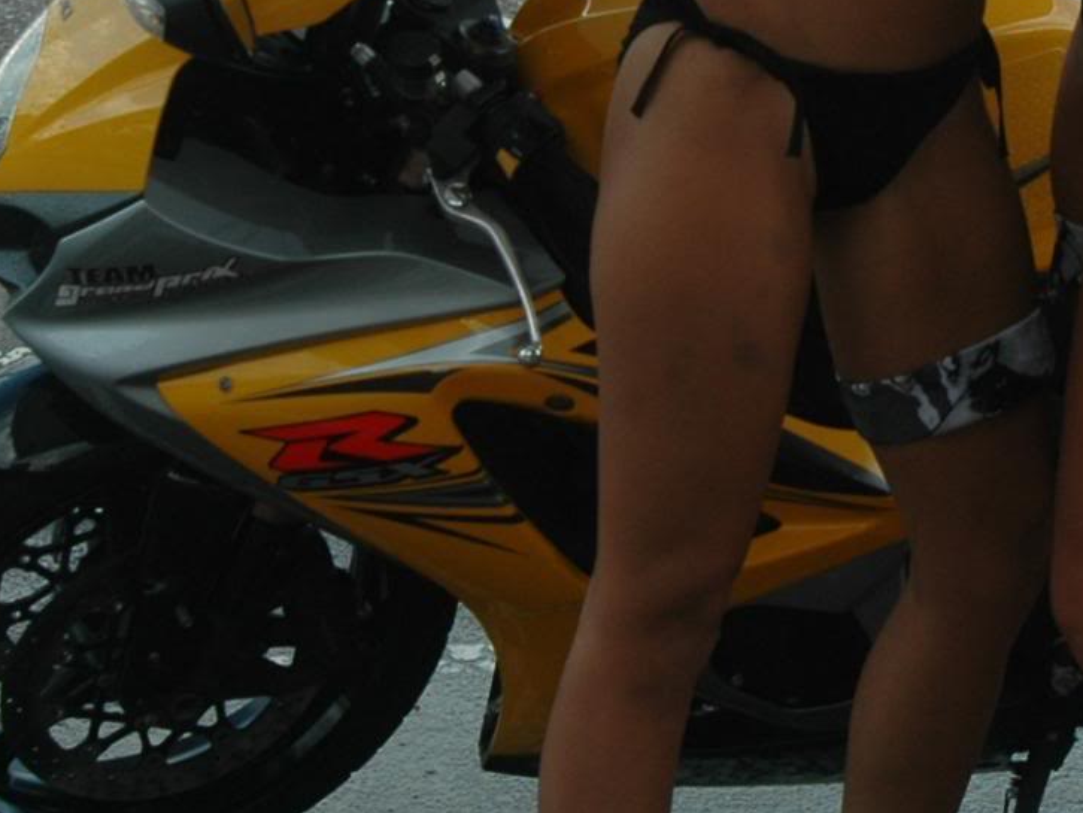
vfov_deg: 10.8
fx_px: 4256
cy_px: -81
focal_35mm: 136
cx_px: 930
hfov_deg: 14.4
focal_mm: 24
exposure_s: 1/125
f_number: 6.3
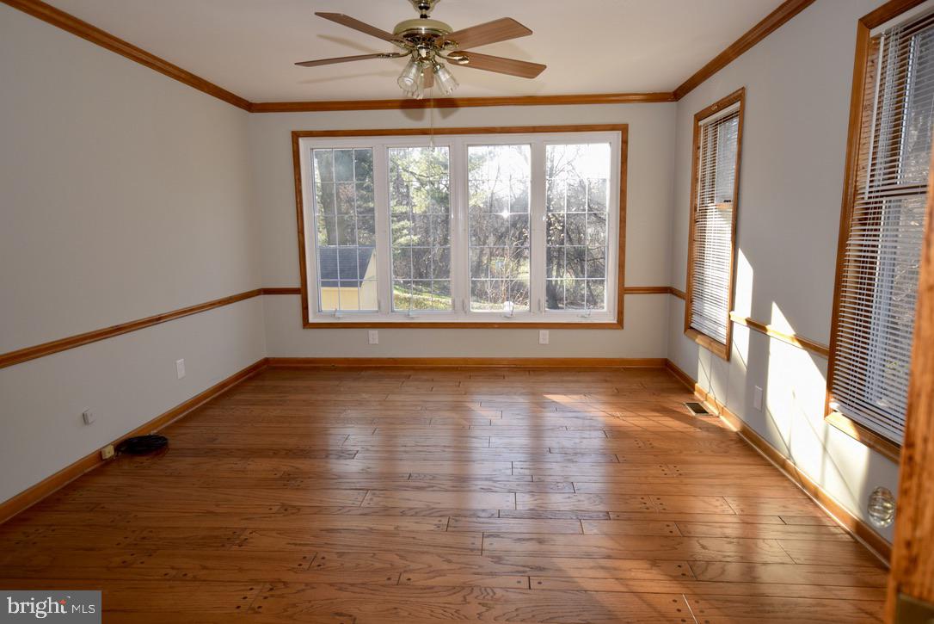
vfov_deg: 59.5
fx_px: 545
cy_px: 312
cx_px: 467
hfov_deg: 81.2
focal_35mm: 21
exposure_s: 1/125
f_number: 5.6
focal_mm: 14
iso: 400
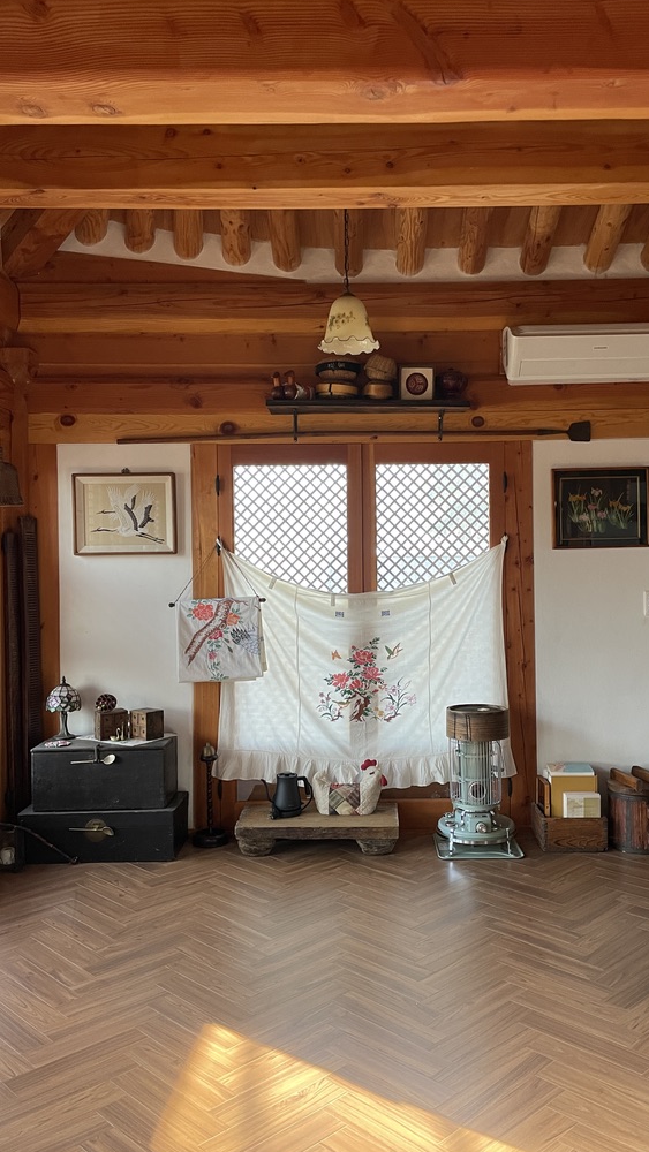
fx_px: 887
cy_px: 575
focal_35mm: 29
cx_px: 369
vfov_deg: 66.1
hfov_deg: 40.1
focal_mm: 4.2
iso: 160
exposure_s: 1/60
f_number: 1.6
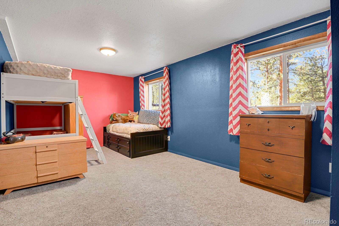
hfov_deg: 93.3
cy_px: 113
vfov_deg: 70.4
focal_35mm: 17
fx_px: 160
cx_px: 170
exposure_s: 6
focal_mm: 17
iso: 250
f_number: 8
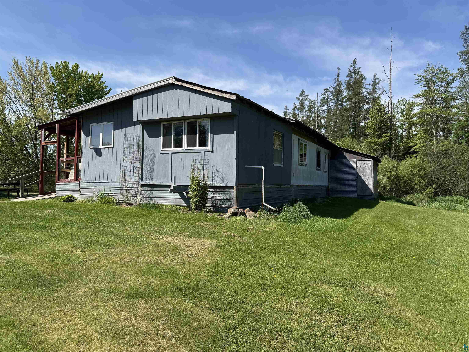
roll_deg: -0.7
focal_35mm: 24
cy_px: 176
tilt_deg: +2.4
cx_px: 234
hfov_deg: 71.6
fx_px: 325
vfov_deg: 56.8
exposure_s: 1/3759
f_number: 1.78
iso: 80
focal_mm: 6.76
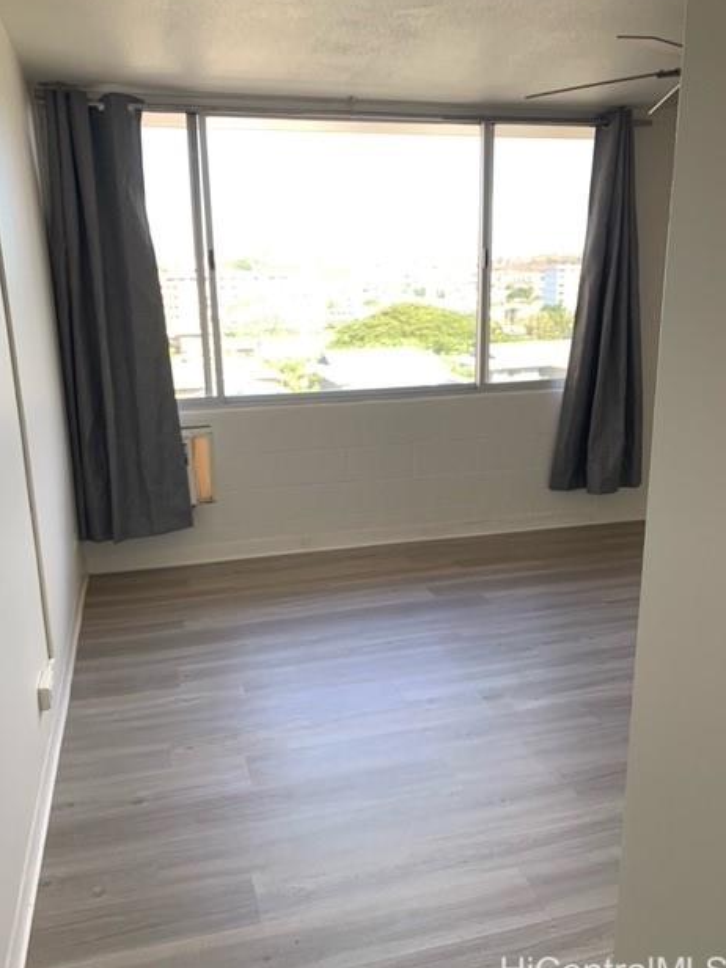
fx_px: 755
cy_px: 482
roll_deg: +2.6
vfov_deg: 65.3
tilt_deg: -14.2
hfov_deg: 51.3
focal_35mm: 27
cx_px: 350
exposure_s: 1/75
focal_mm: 4.25
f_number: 1.8
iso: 100
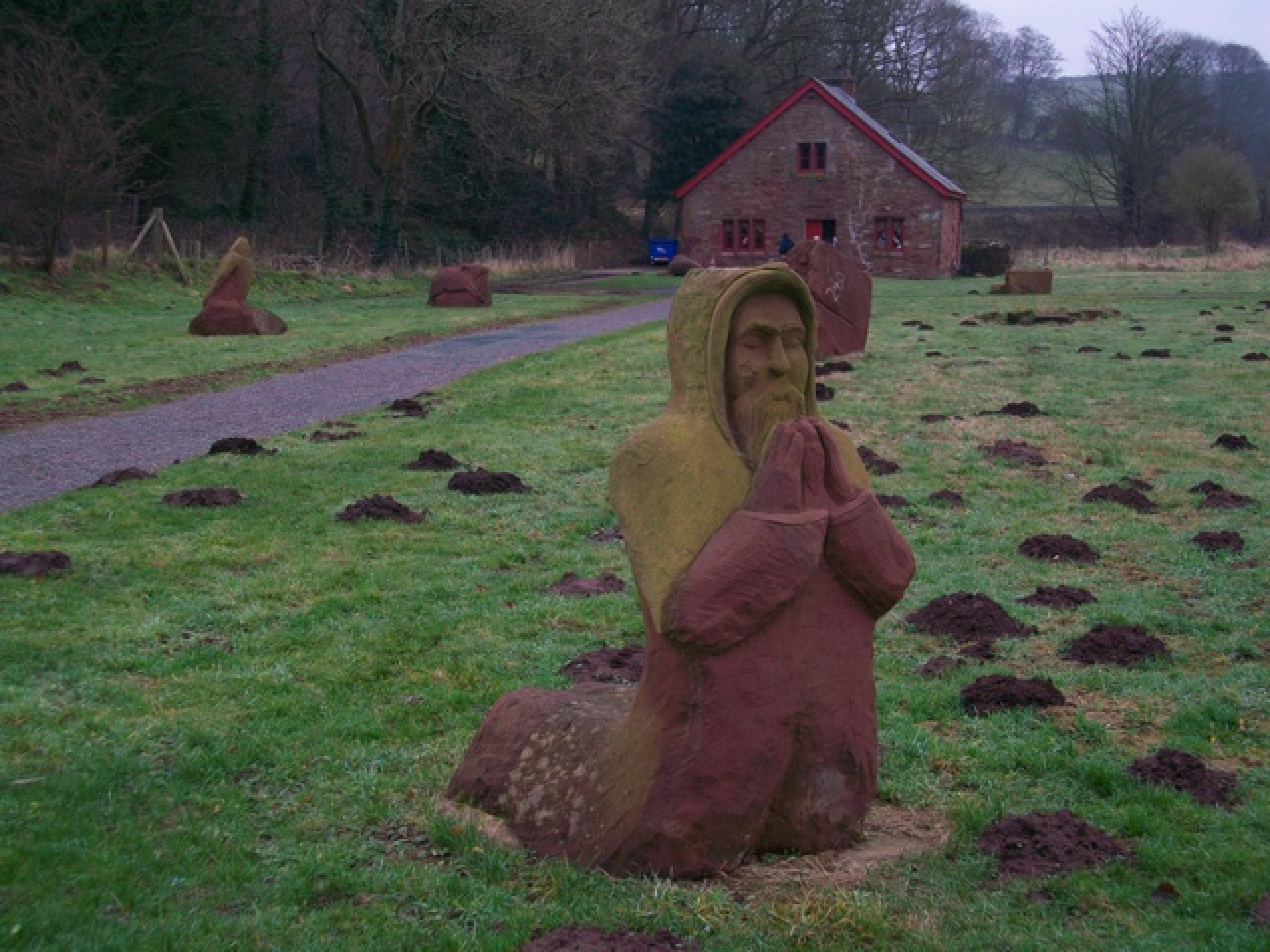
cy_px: 476
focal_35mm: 50
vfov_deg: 29.1
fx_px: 1834
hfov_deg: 38.2
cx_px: 635
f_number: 3.6
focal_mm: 8.8
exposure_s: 1/80
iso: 64
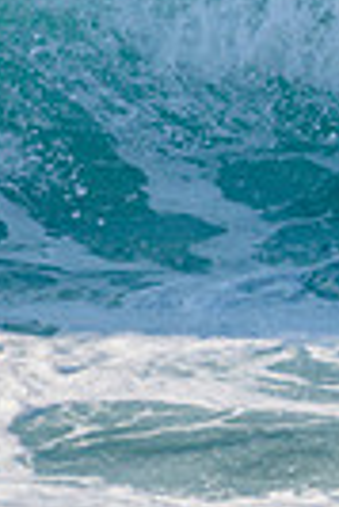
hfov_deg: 0.5
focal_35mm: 2667
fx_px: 37571
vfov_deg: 0.8
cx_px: 472
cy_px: -50
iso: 250
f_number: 5.6
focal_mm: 500
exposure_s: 1/2000
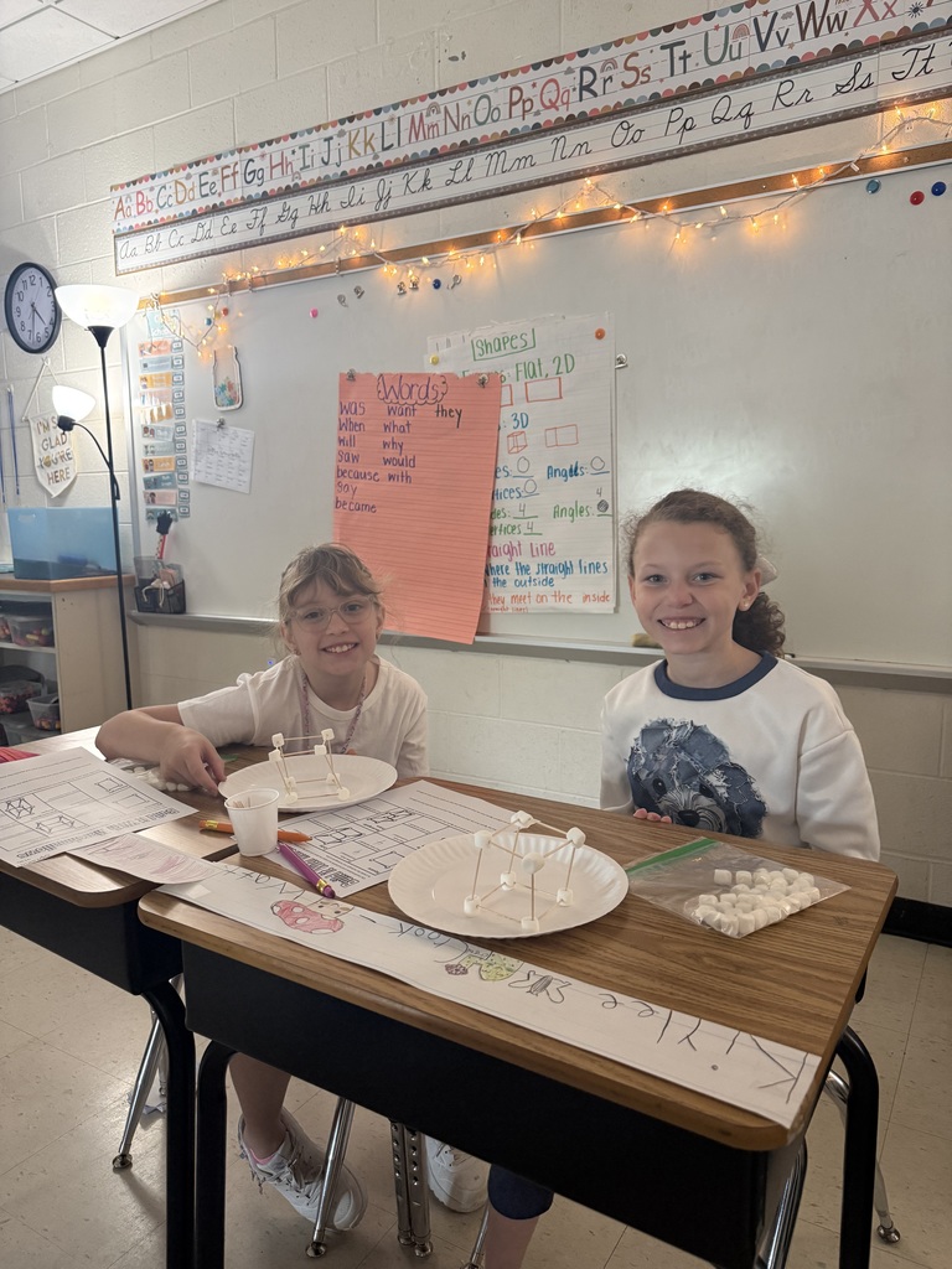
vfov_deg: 71.6
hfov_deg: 56.8
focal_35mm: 24
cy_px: 634
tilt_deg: -7.3
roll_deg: +0.8
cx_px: 476
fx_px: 880
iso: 320
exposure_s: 1/60
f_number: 1.78
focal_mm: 6.76
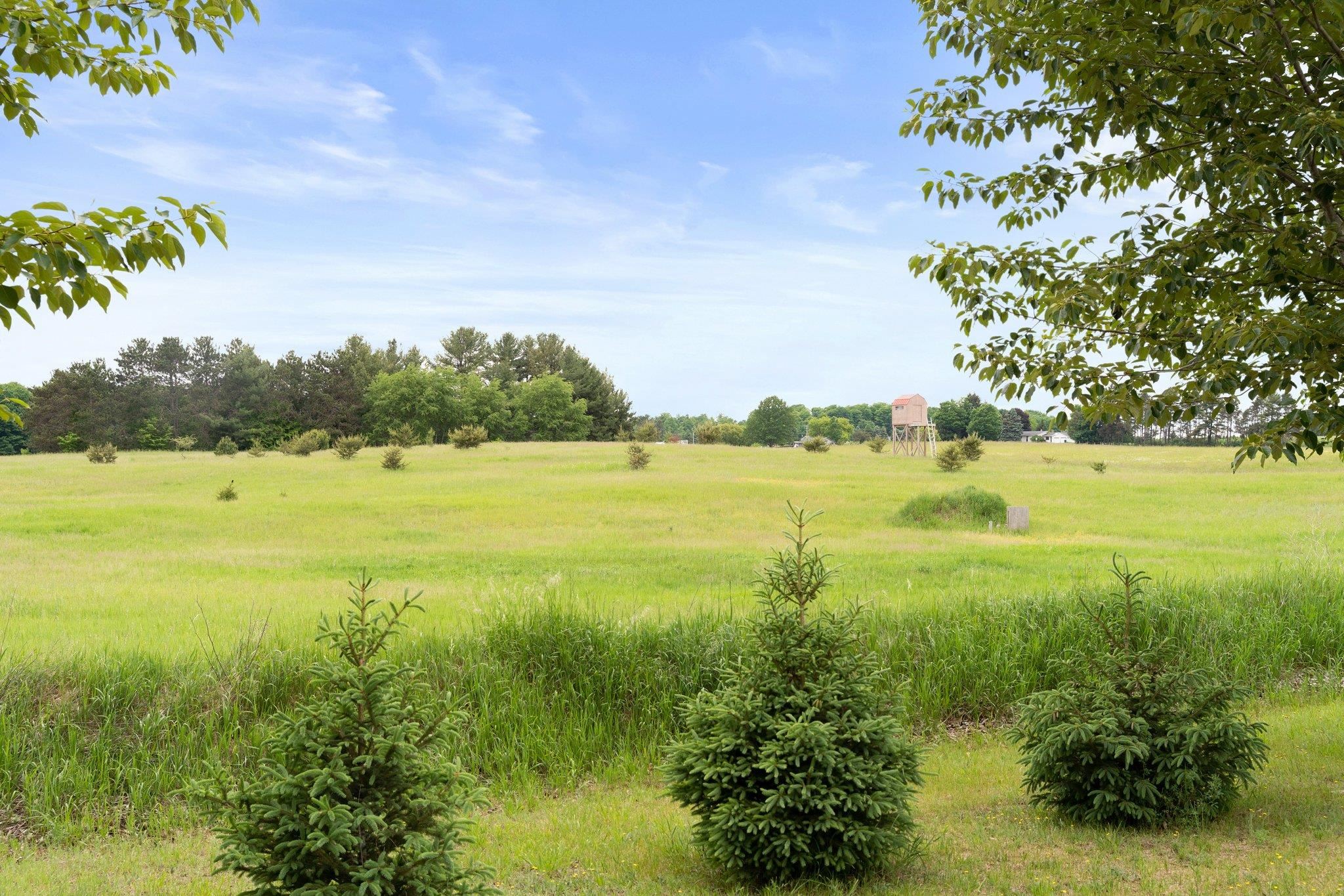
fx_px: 1695
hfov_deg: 43.3
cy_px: 448
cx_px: 672
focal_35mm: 45
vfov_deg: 29.6
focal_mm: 45.4
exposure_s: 1/320
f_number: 8
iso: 320
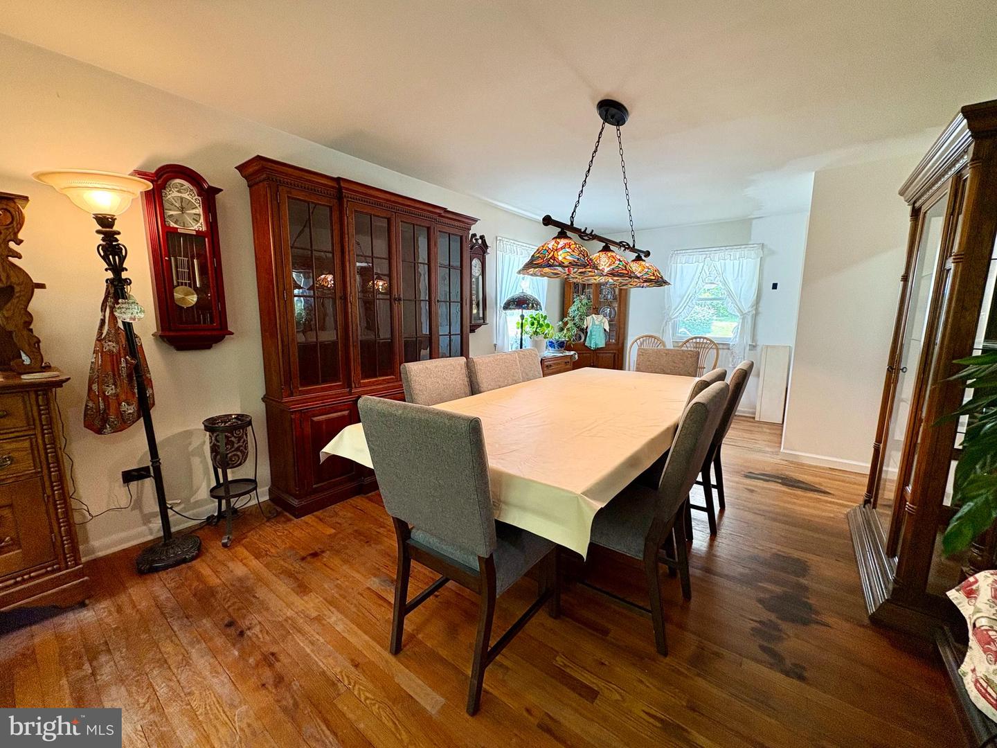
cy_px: 374
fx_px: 403
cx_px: 498
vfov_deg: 85.7
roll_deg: +0.2
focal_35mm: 14
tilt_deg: -7.0
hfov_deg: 102.1
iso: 160
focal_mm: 2.22
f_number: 2.2
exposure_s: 1/60
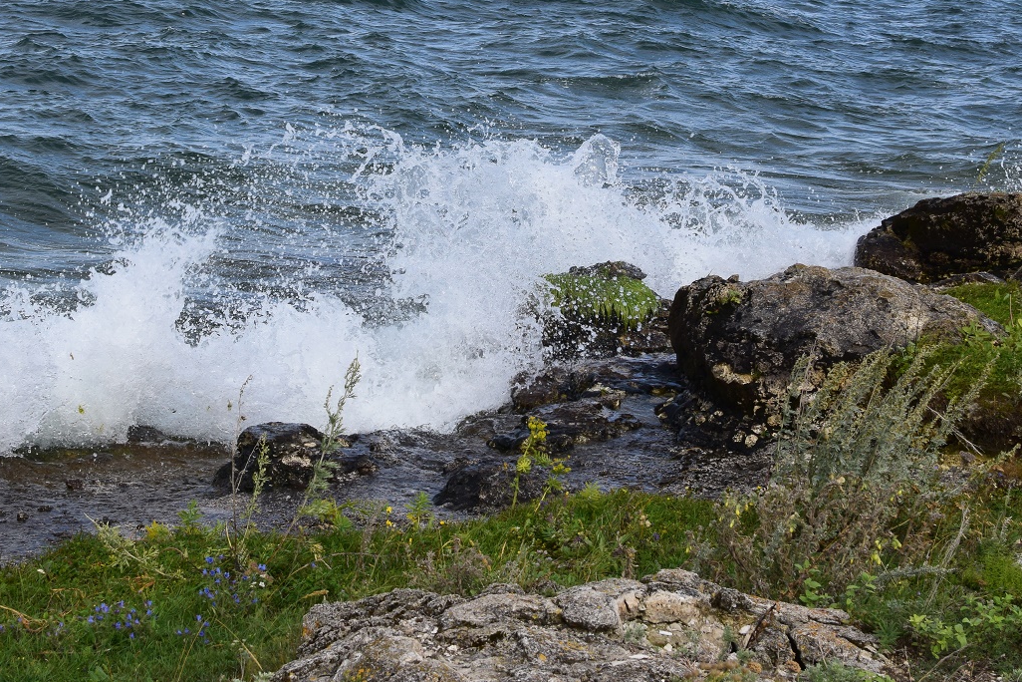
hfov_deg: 26.4
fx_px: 2178
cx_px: 414
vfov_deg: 17.7
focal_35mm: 77
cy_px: 203
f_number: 11
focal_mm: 35
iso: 400
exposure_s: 1/400
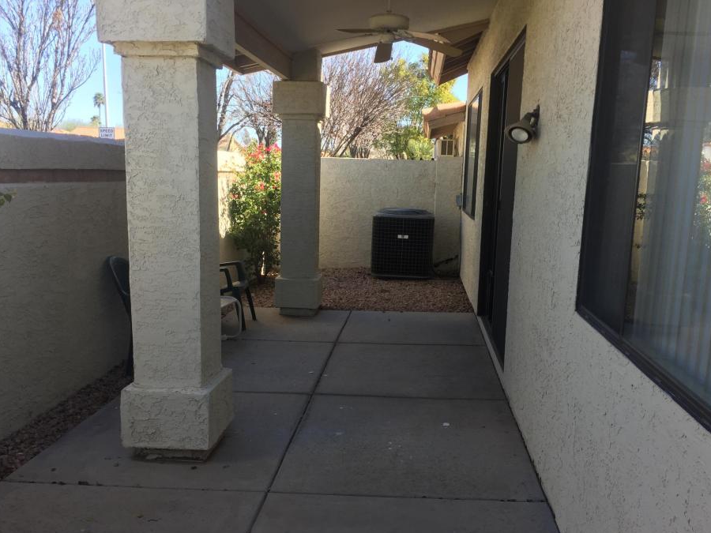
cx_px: 359
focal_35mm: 33
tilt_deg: -9.9
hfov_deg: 55.4
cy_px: 302
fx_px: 678
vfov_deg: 42.9
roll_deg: -1.4
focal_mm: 4.15
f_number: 2.2
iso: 32
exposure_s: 1/430
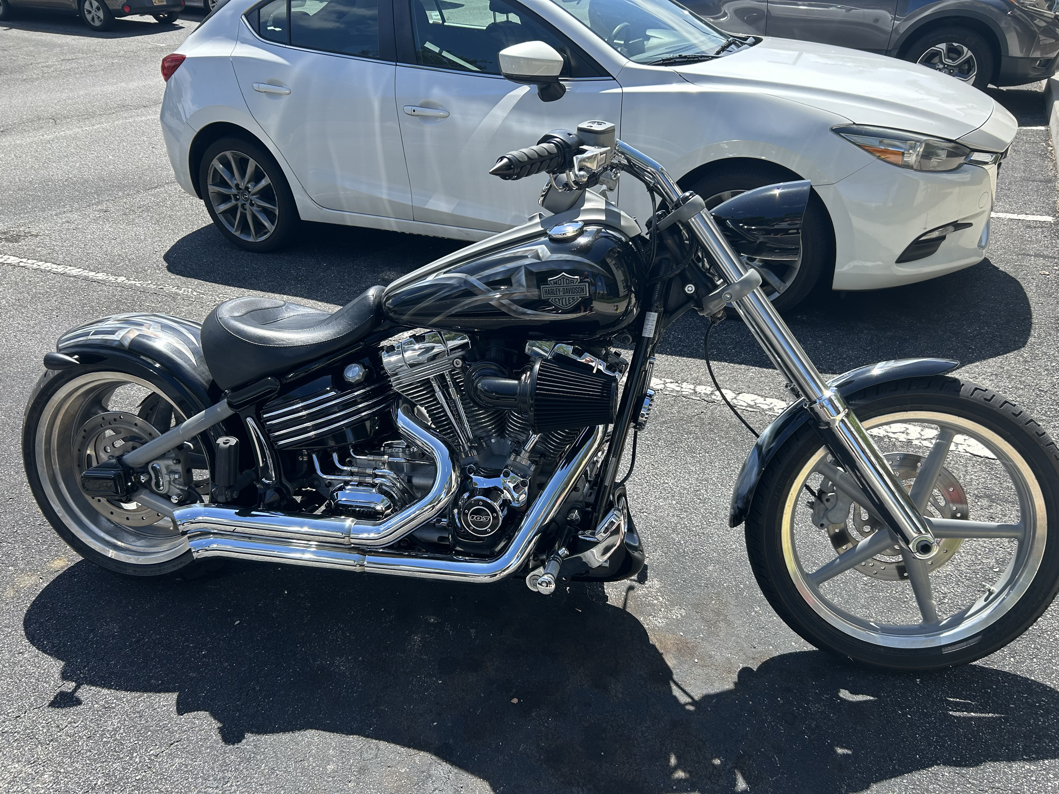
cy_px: 397
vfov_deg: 53.1
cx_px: 530
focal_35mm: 26
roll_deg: -1.0
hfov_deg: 67.3
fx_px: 795
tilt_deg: -29.4
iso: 50
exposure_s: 1/1511
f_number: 1.5
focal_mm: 5.7
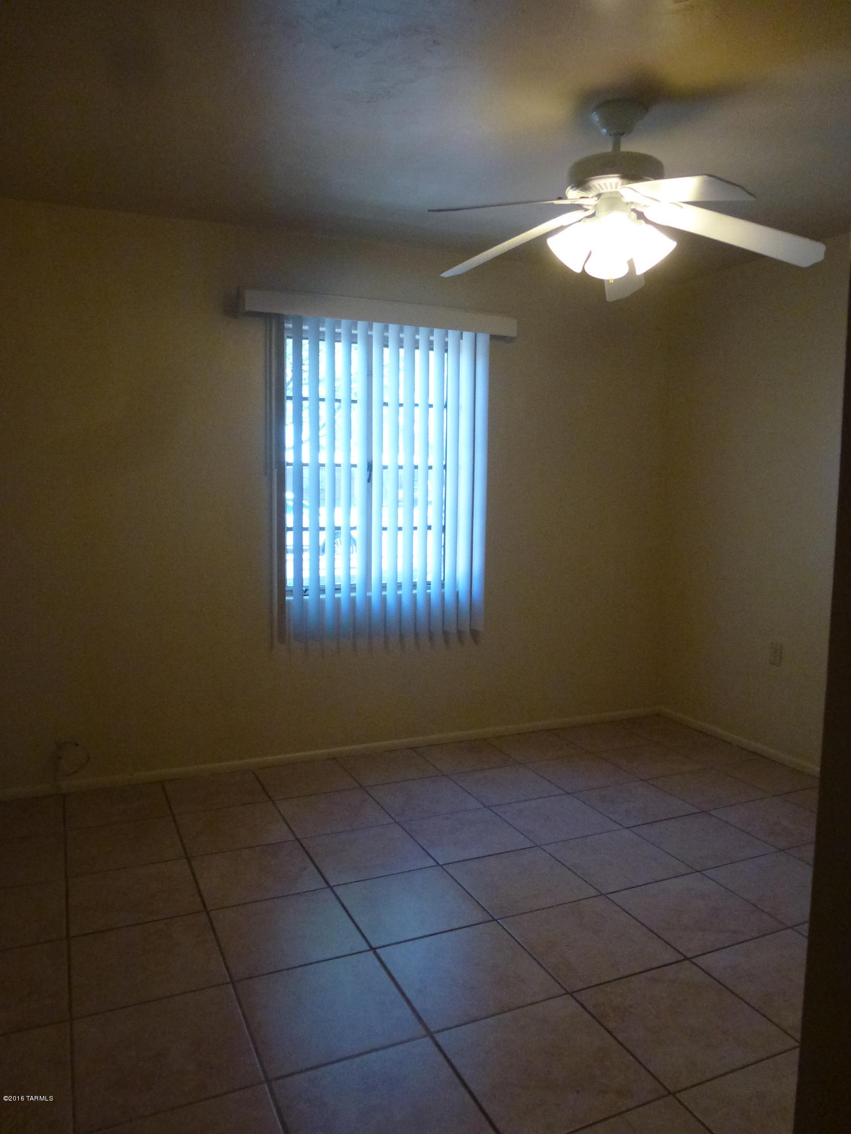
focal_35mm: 24
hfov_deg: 56.8
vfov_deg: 71.6
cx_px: 426
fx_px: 787
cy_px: 567
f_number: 3.3
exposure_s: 1/60
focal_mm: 4.3
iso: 320
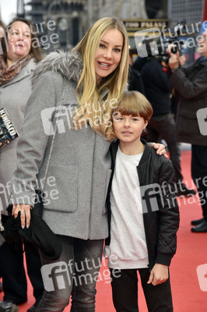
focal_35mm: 98
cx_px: 104
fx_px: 847
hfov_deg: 13.9
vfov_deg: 20.8
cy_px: 156
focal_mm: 98
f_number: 5.6
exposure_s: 1/200
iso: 640
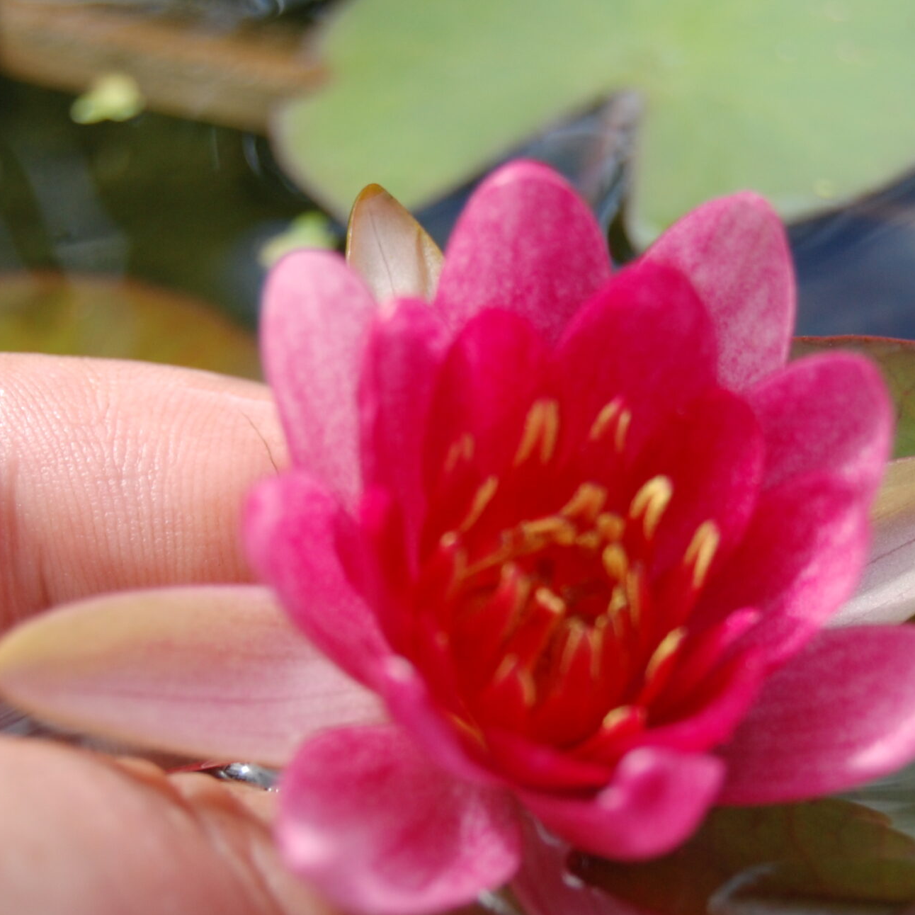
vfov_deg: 12.6
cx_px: 582
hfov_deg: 12.6
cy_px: 568
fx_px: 4152
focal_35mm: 139
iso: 400
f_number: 5.6
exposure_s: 1/500
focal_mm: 55
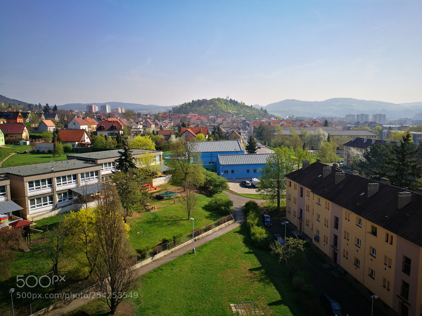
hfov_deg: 65.3
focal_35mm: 27
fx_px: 329
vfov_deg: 51.4
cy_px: 158
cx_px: 211
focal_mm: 4.5
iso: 50
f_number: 2.2
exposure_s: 1/907
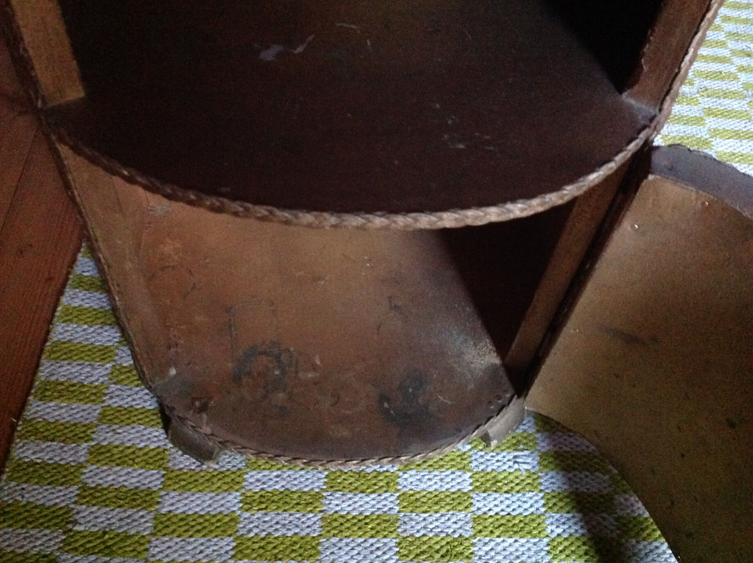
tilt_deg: -55.0
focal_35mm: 35
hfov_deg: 52.7
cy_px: 282
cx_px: 376
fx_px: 760
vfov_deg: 40.6
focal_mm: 4.28
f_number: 2.4
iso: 800
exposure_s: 1/15
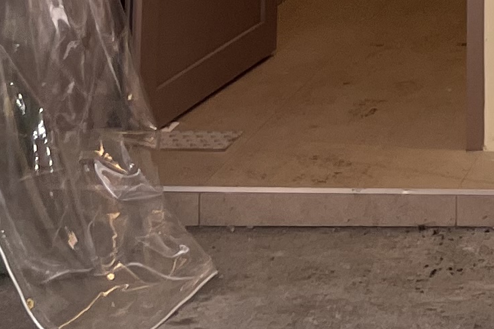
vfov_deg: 7.9
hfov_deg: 13.0
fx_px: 2044
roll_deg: +1.1
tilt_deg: +5.1
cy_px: -675
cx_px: 765
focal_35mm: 149
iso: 32
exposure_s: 1/363
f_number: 1.6
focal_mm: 4.2
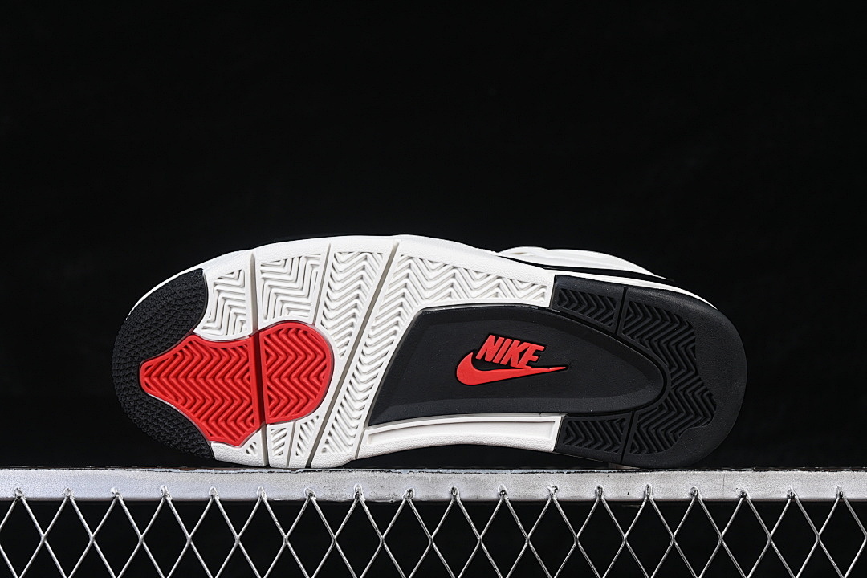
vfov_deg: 18.2
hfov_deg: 27.0
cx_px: 434
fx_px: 1806
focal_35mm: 75
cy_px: 289
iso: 160
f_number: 7.1
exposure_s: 1/60
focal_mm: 50
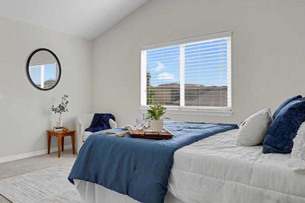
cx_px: 76
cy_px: 98
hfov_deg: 65.2
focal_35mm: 26
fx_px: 220
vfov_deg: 49.5
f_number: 8
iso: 250
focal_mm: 17
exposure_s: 1/2.5
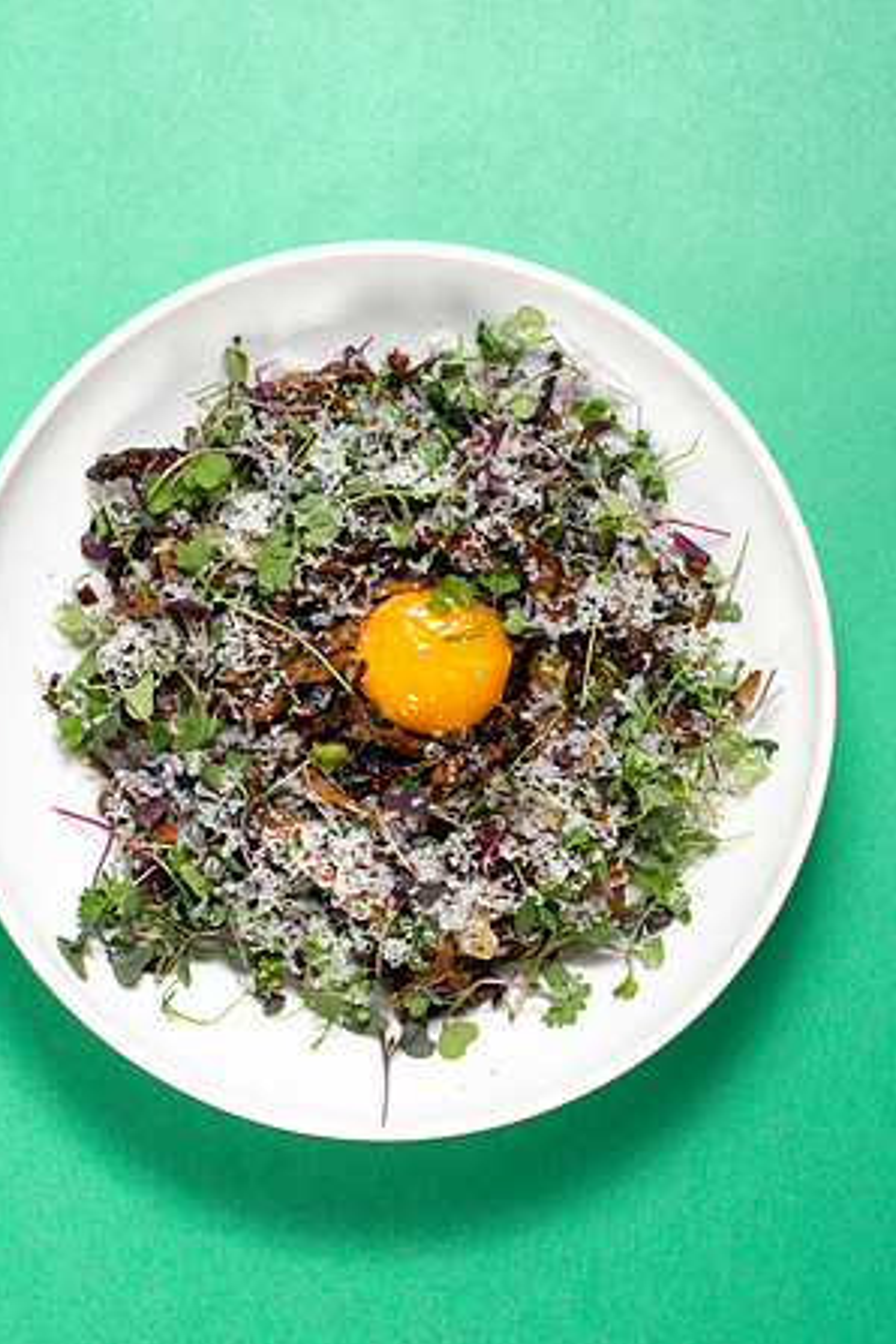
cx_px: 538
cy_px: 670
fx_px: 2912
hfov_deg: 17.5
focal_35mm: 78
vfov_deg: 26.0
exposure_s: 1/200
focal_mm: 50
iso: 200
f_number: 10
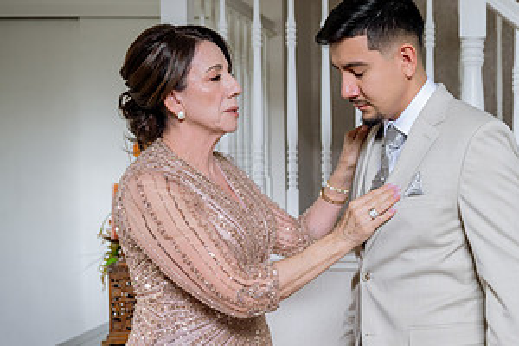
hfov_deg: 32.6
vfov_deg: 23.0
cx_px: 446
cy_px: 209
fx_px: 851
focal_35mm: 59
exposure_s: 1/100
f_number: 3.2
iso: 800
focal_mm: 30.5
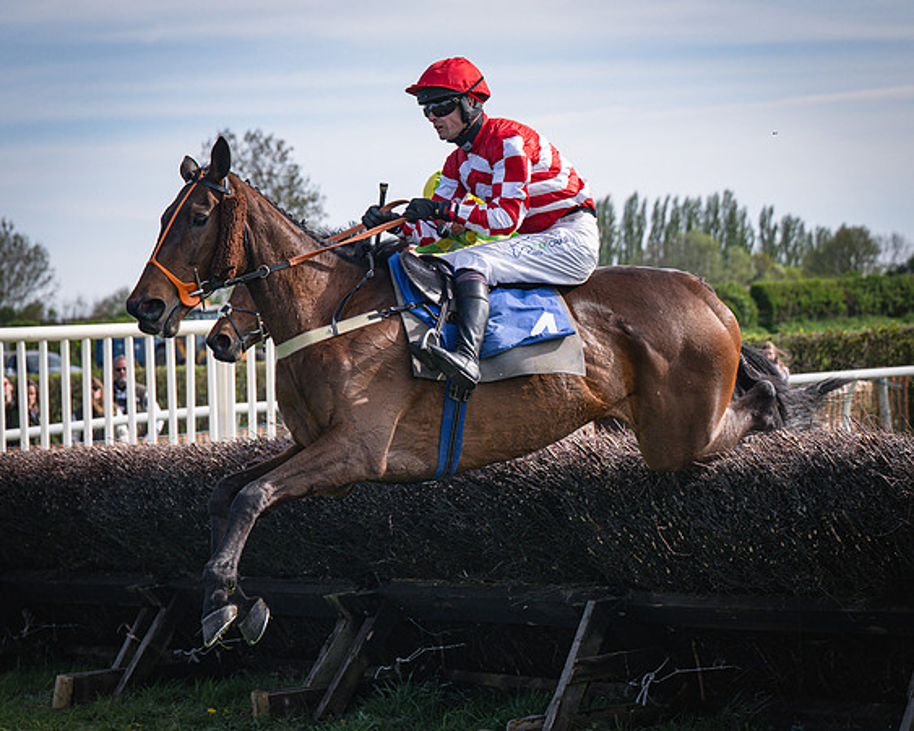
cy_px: 372
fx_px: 3419
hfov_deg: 15.2
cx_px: 347
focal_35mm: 126
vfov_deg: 12.2
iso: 400
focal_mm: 70
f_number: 4
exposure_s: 1/2500
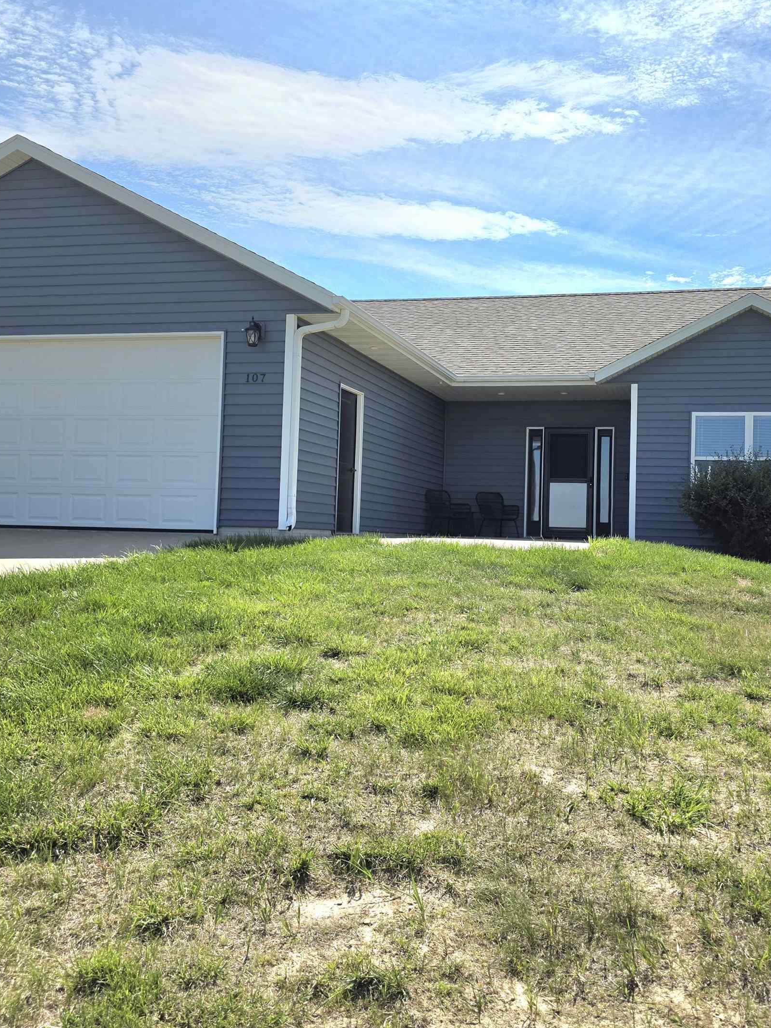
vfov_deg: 55.3
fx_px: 980
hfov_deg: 42.7
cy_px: 483
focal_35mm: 33
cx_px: 477
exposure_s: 1/10000
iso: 64
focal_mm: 6.3
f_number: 1.7
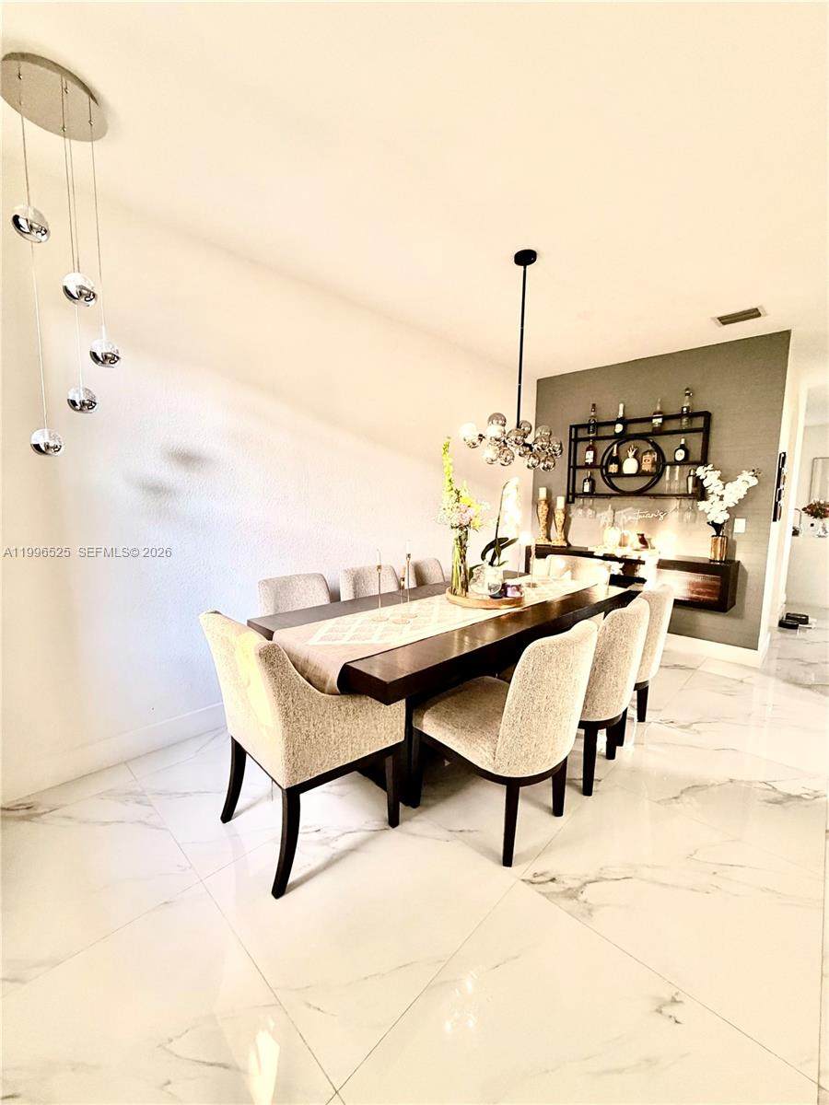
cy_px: 552
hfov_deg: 85.7
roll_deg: -1.0
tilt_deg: -7.2
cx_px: 414
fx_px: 447
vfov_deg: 102.1
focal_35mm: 14
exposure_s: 1/60
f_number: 2.2
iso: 320
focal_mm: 2.22
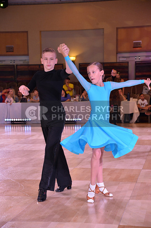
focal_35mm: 82
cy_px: 114
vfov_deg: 24.8
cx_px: 76
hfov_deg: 16.6
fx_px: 517
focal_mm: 82
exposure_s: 1/250
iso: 1600
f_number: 5.6
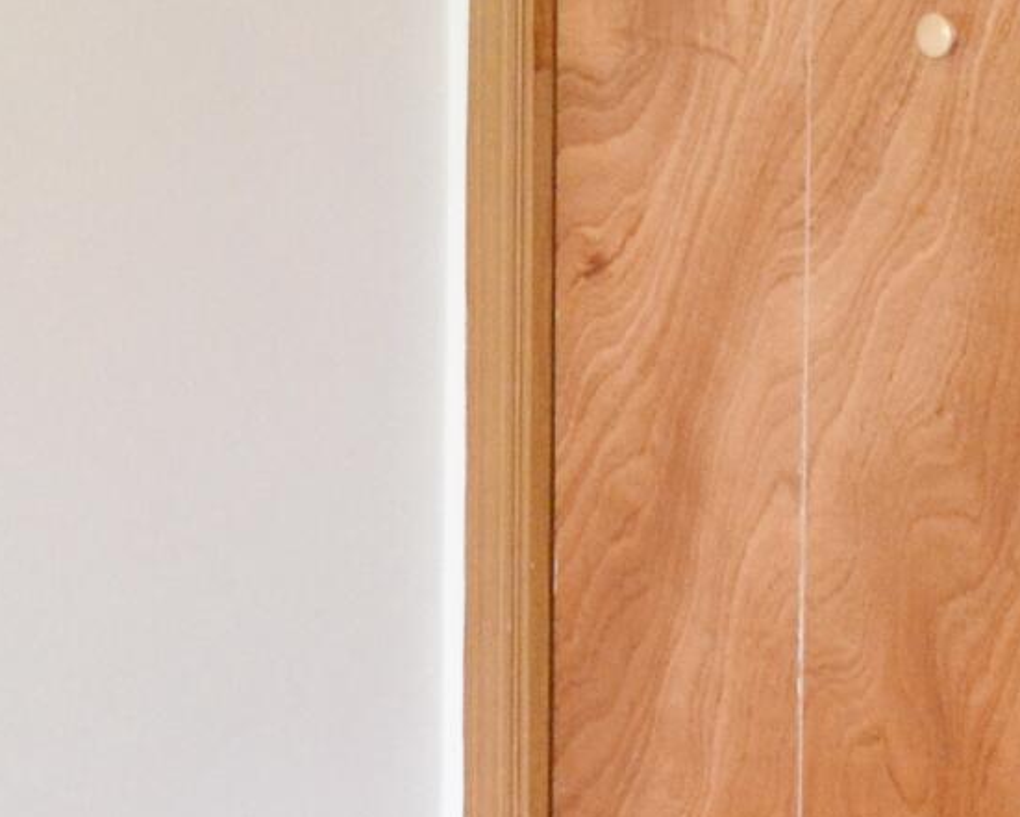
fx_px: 4167
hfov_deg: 13.9
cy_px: 100
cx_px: 603
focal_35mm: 138
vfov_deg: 11.1
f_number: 3.5
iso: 1250
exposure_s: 1/60
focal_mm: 18
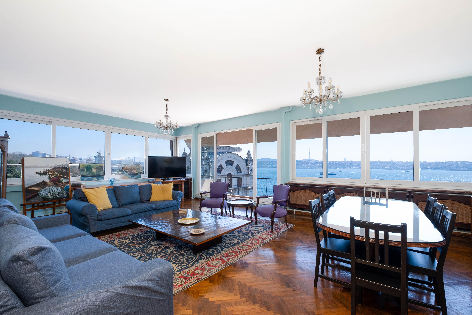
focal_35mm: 15
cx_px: 236
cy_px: 158
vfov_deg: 77.3
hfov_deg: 100.4
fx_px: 197
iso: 400
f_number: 7.1
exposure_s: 1/160
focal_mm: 10
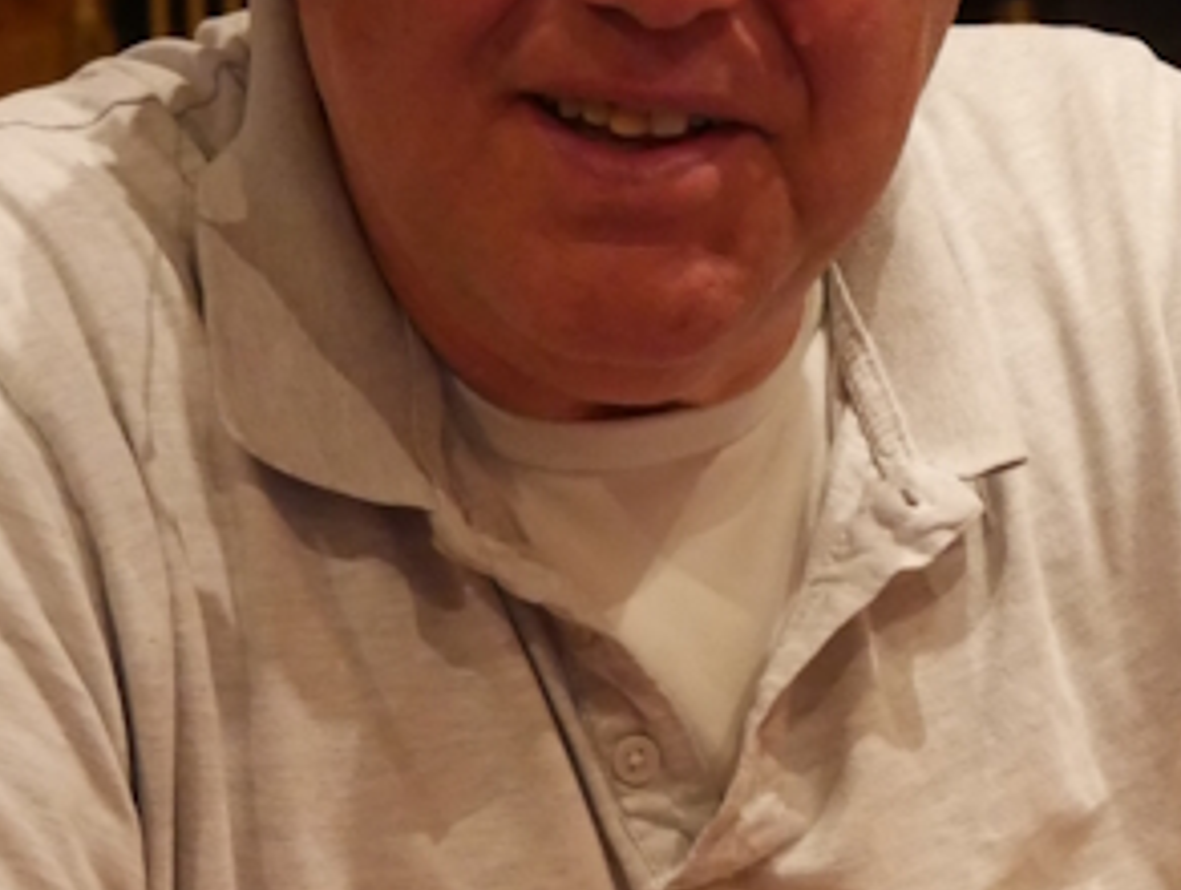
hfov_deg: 11.0
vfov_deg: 8.3
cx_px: 736
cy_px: 421
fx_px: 6151
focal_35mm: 180
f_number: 4.7
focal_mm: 28
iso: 3200
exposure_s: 1/40
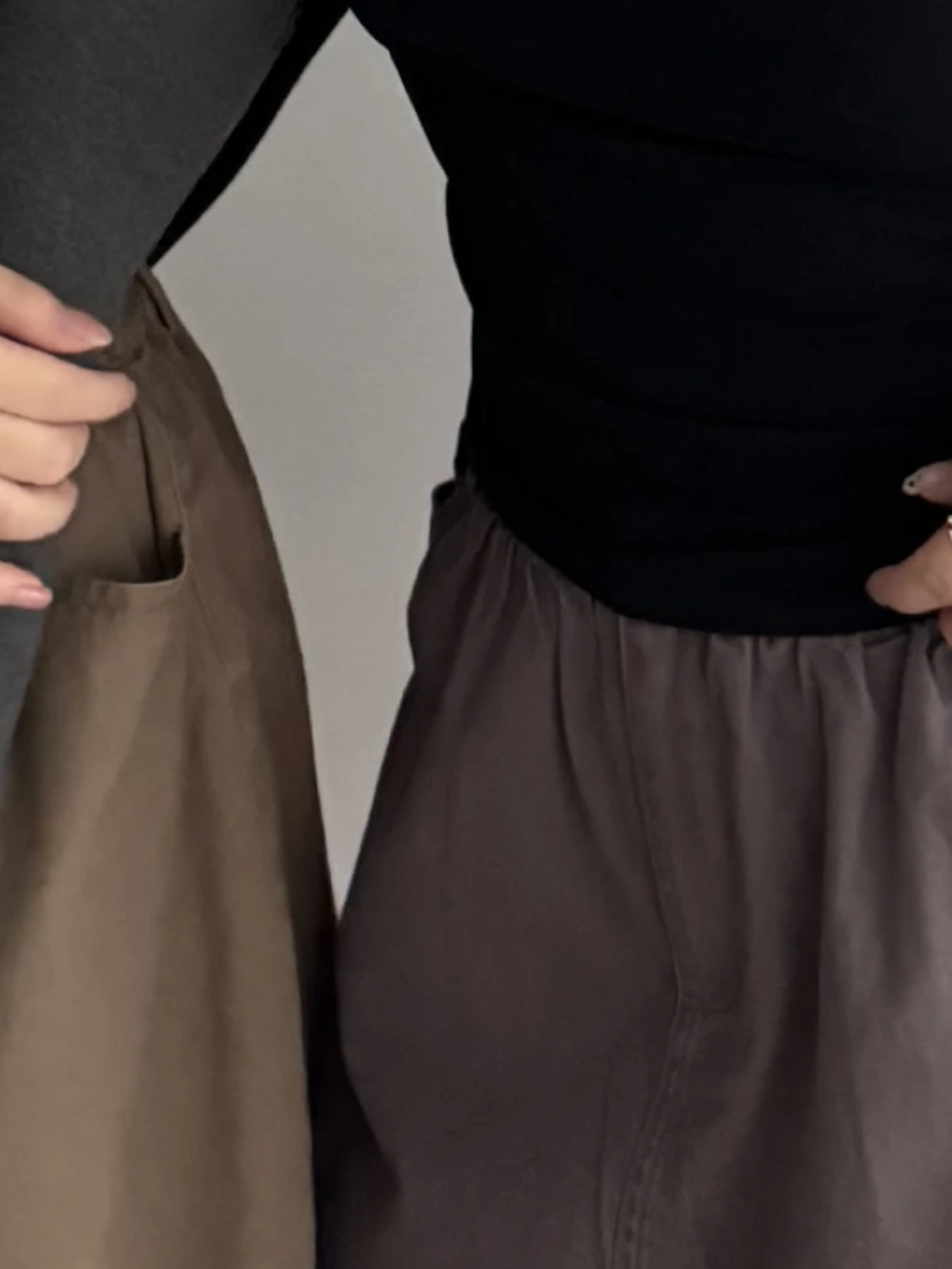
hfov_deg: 19.4
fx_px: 2786
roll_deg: -0.7
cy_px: 11
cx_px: 431
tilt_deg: -6.6
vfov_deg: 24.5
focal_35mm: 76
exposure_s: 1/60
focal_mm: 6.76
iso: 800
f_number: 1.78
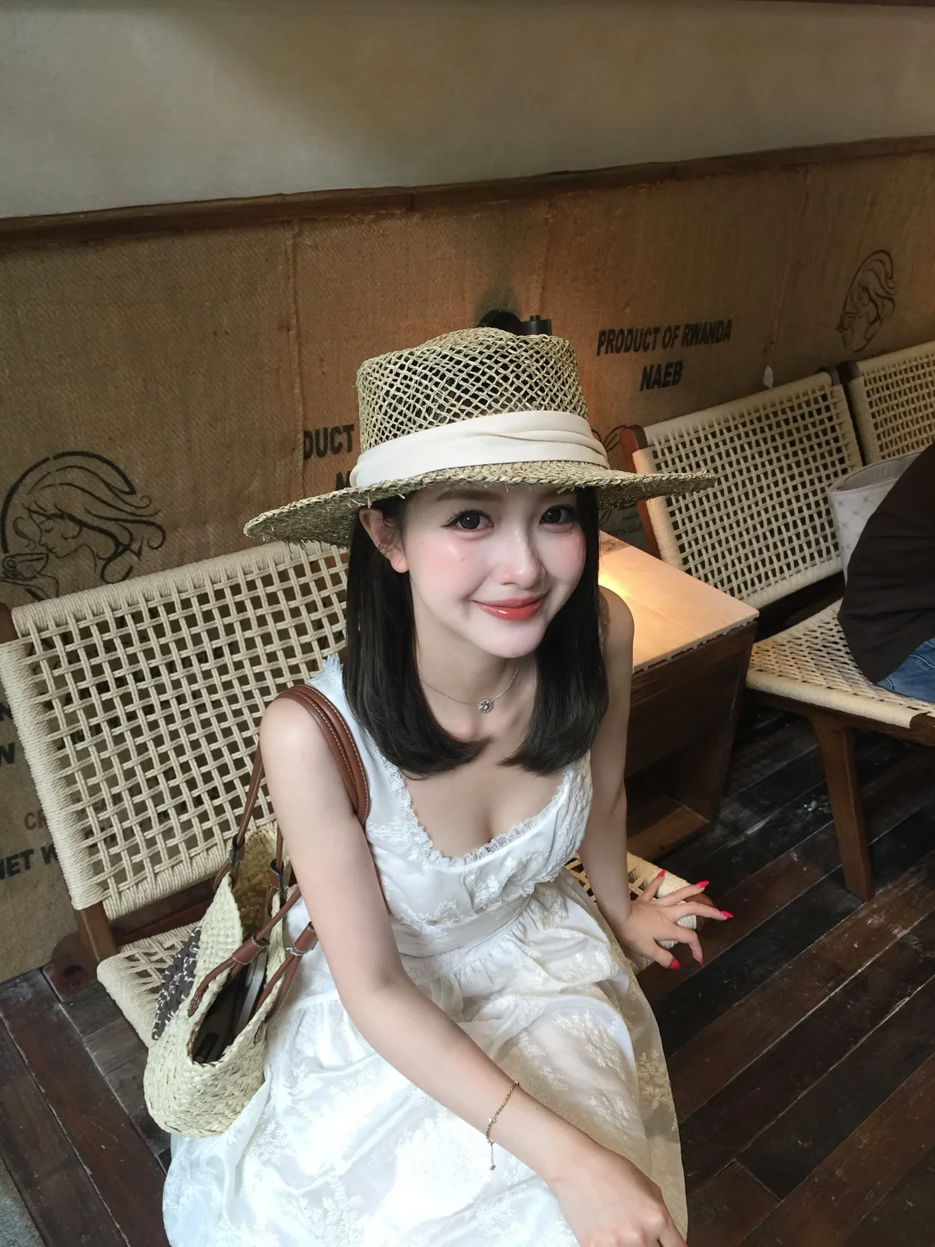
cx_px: 468
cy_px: 624
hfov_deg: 48.2
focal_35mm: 29
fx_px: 1044
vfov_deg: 61.7
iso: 32
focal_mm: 4.15
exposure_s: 1/33
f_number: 2.2
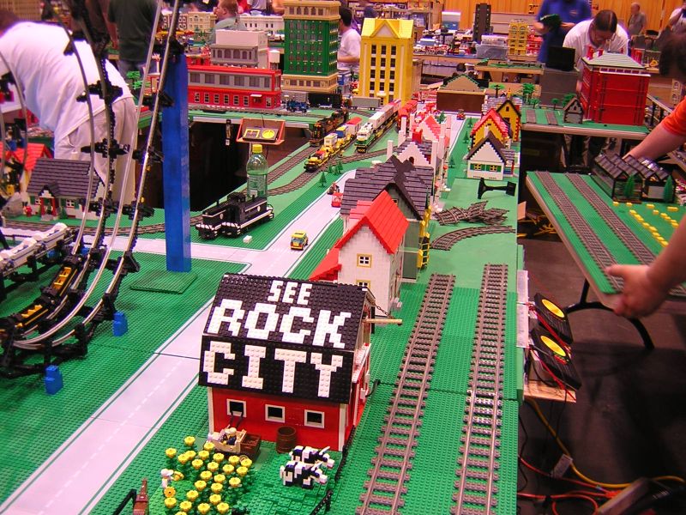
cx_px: 343
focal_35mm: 36
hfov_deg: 51.4
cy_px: 258
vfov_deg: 39.7
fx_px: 713
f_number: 2.6
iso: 100
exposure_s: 1/7.6
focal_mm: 4.7
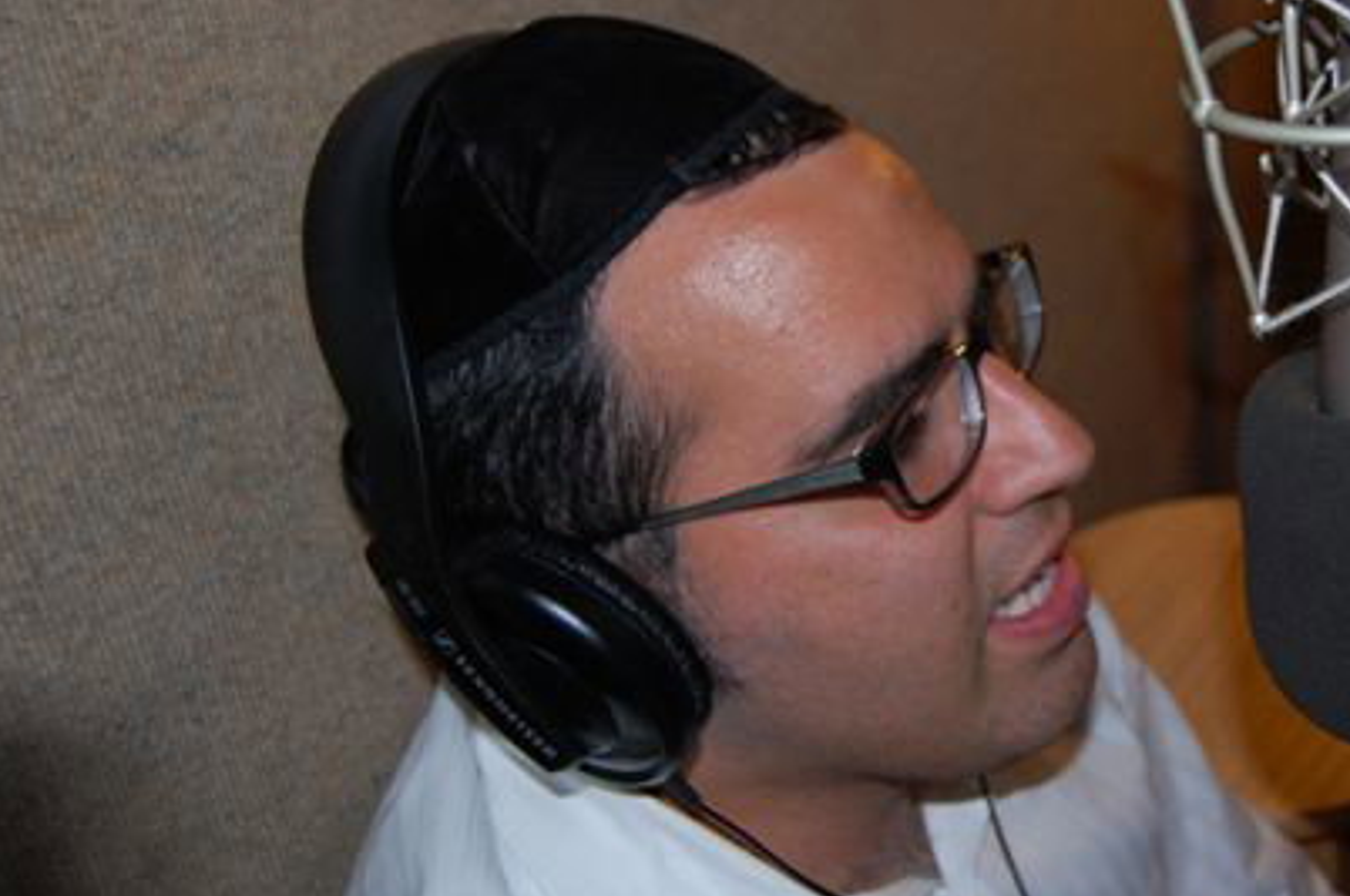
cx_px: 1041
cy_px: 332
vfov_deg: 31.0
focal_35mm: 43
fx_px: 1611
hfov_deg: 43.7
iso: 400
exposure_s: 1/60
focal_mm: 18
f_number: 3.5
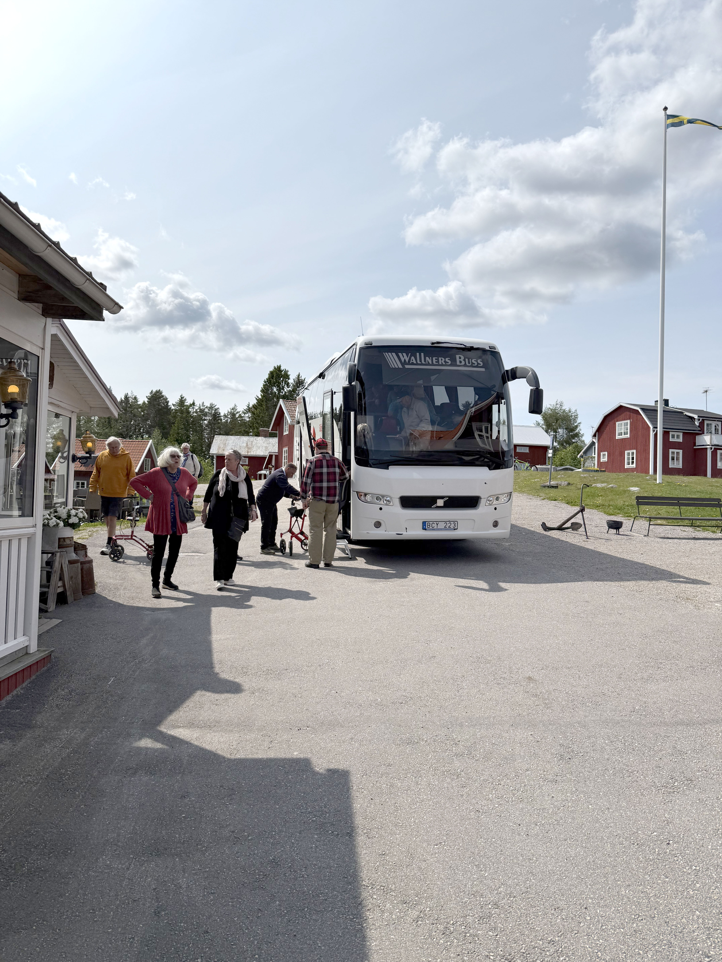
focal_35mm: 24
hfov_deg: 56.8
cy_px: 481
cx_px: 361
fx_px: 667
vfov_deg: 71.6
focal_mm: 6.76
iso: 80
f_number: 1.78
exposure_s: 1/10309
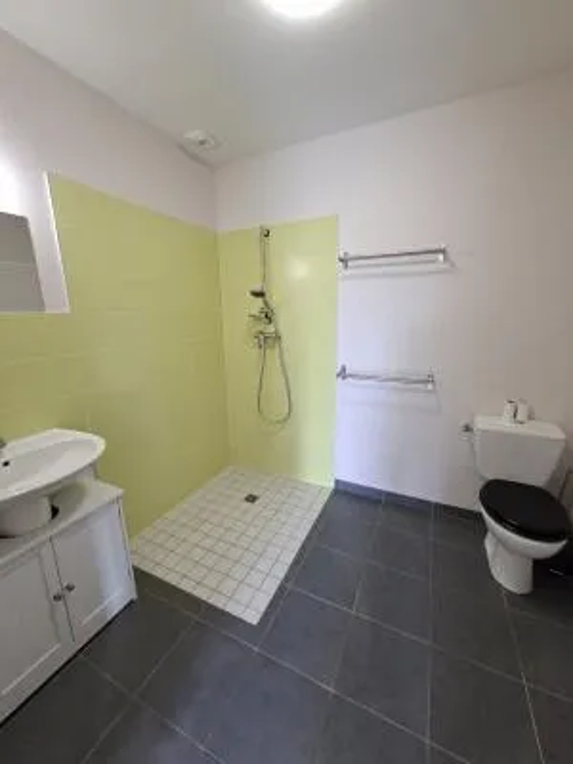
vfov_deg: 106.2
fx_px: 287
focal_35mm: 13
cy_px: 382
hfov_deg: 89.9
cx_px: 286
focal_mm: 1.74
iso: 160
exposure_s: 1/40
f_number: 2.2
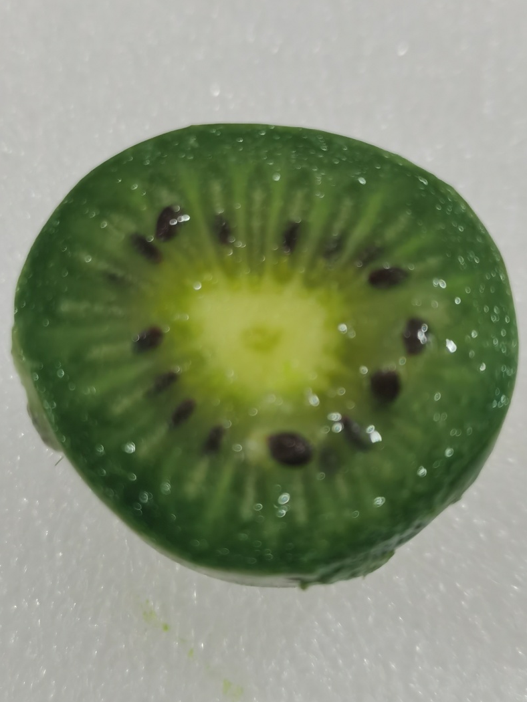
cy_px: 352
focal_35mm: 64
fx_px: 1299
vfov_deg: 30.3
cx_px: 266
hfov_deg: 22.9
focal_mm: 5.58
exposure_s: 1/60
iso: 125
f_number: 1.8
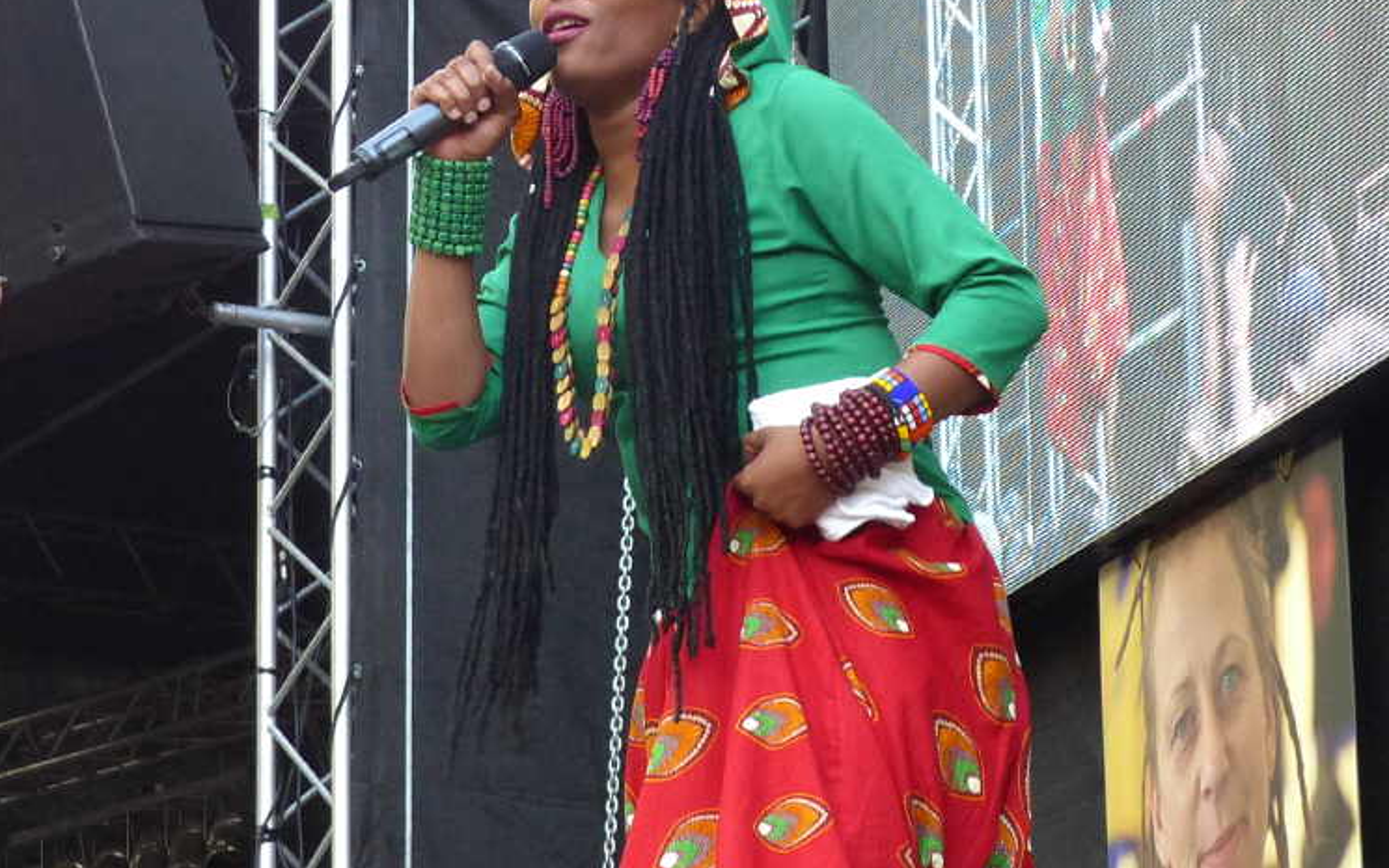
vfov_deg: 17.5
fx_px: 2802
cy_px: 639
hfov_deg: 27.8
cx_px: 692
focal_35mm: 74
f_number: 2.8
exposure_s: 1/60
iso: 250
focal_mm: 9.4
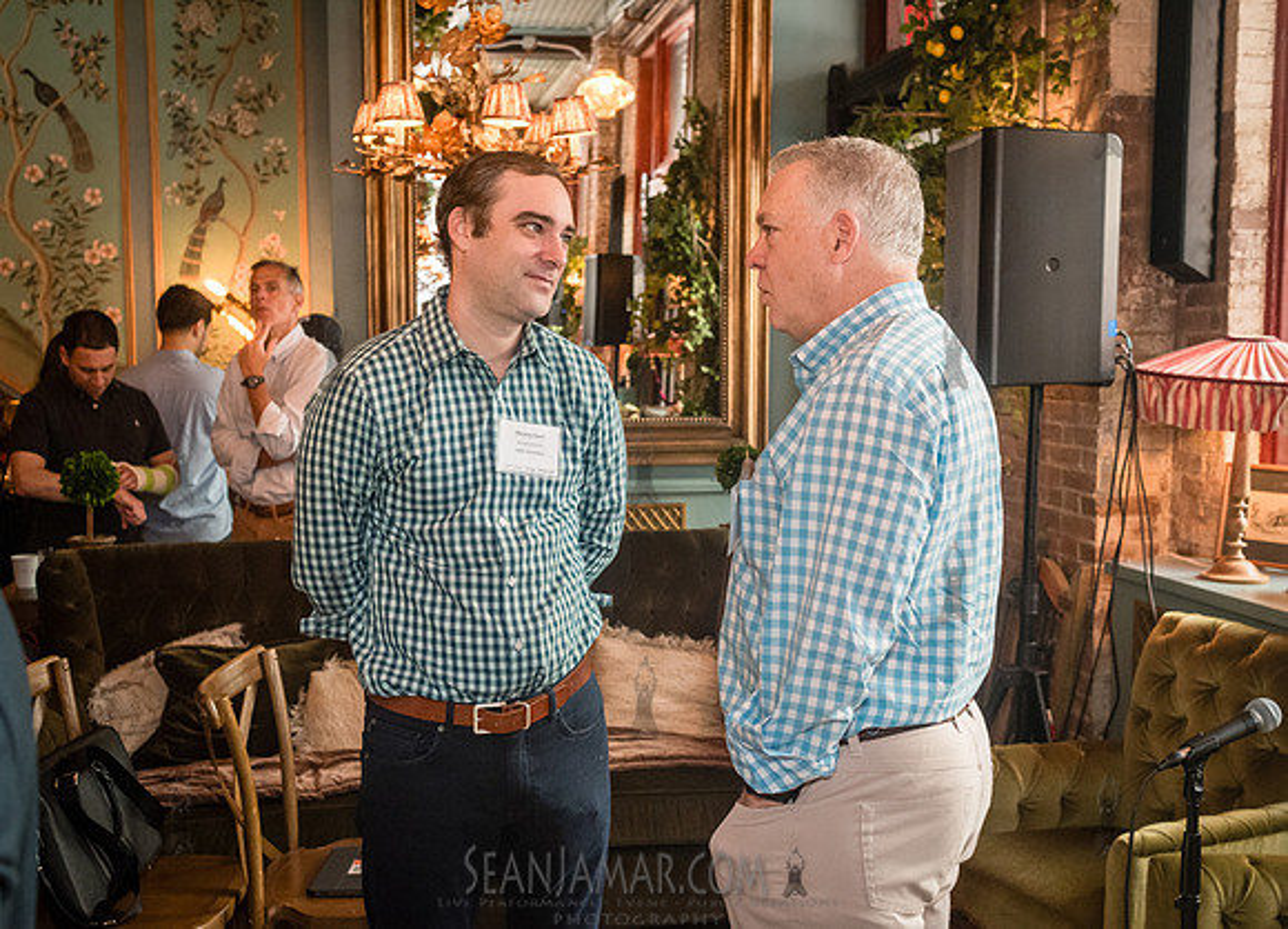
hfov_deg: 49.2
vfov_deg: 36.5
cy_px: 466
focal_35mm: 38
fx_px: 1408
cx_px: 645
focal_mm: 35
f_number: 4.5
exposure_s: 1/200
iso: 4000
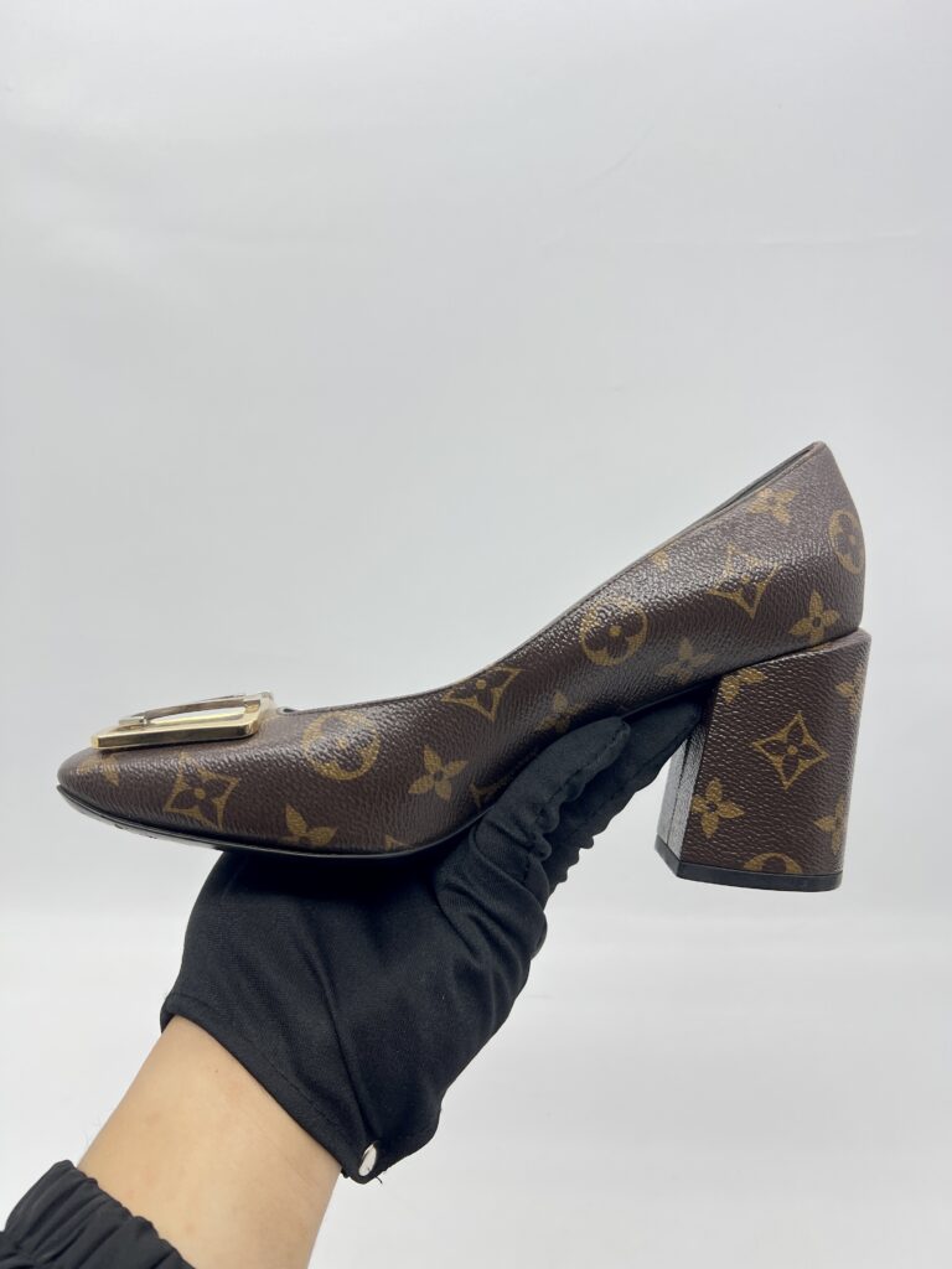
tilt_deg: -18.9
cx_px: 476
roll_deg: +1.5
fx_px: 953
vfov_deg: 67.3
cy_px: 634
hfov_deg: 53.1
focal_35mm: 26
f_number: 1.5
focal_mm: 5.7
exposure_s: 1/116
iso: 32
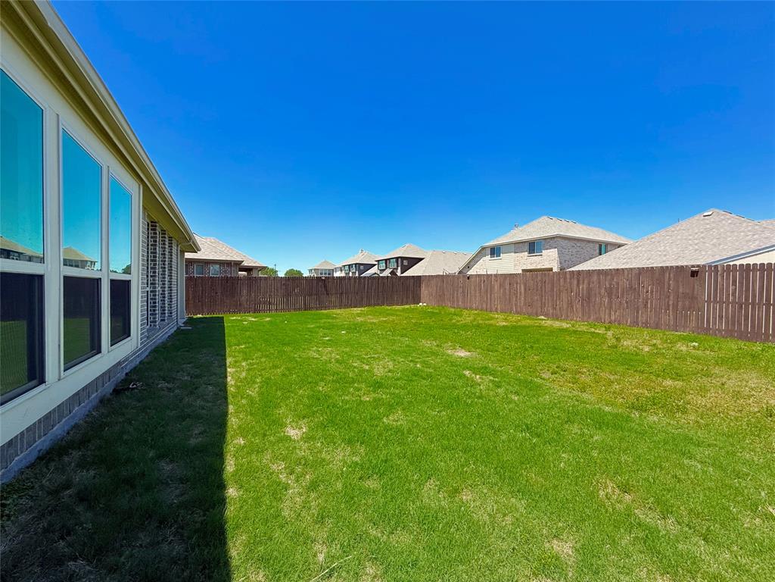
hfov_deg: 102.1
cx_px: 388
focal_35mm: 14
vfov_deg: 85.7
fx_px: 313
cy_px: 291
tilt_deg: +0.2
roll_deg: -0.6
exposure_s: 1/1534
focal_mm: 2.22
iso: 50
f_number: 2.2
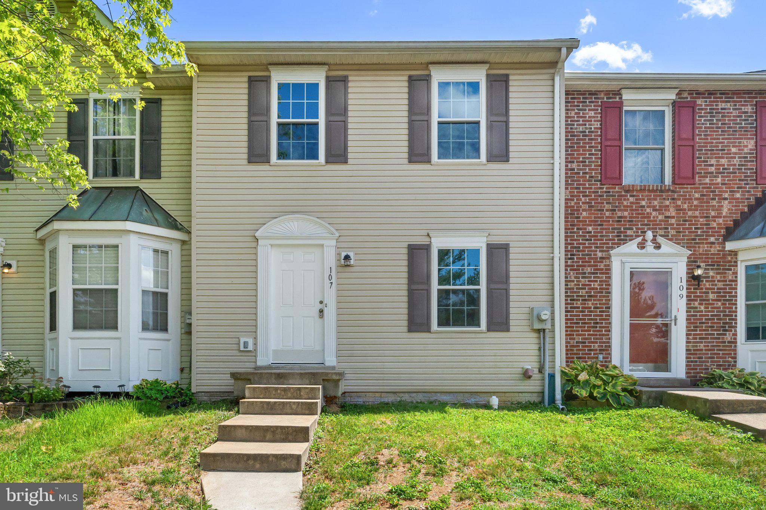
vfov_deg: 53.1
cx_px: 383
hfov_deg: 73.7
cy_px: 255
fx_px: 511
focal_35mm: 24
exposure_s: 1/1250
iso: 800
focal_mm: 16
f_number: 8
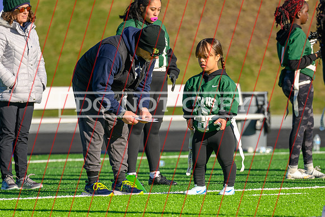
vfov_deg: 3.0
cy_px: 167
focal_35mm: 455
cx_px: 178
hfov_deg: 4.5
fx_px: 4108
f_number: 2.8
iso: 64
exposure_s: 1/1000
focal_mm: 200
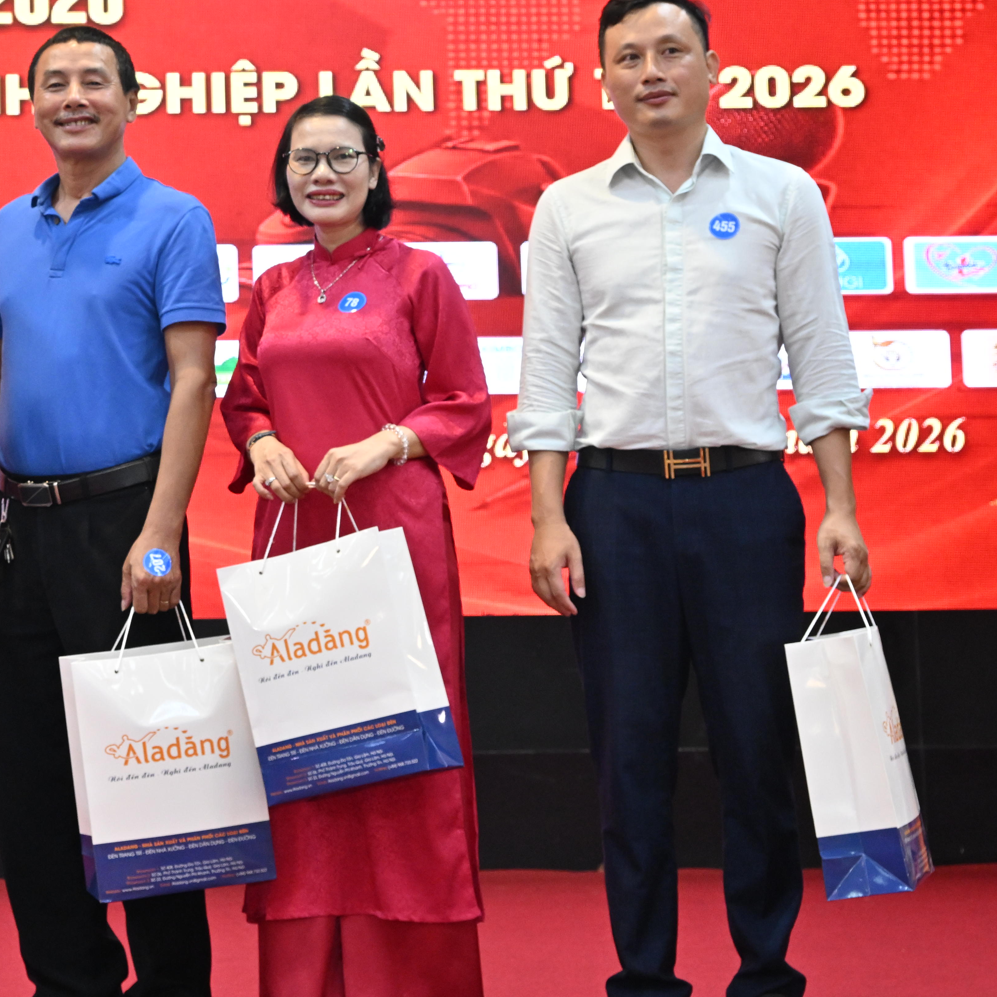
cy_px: 282
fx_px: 3324
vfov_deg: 17.0
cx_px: -205
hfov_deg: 16.4
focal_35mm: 102
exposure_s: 1/100
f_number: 5.6
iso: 1600
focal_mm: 47
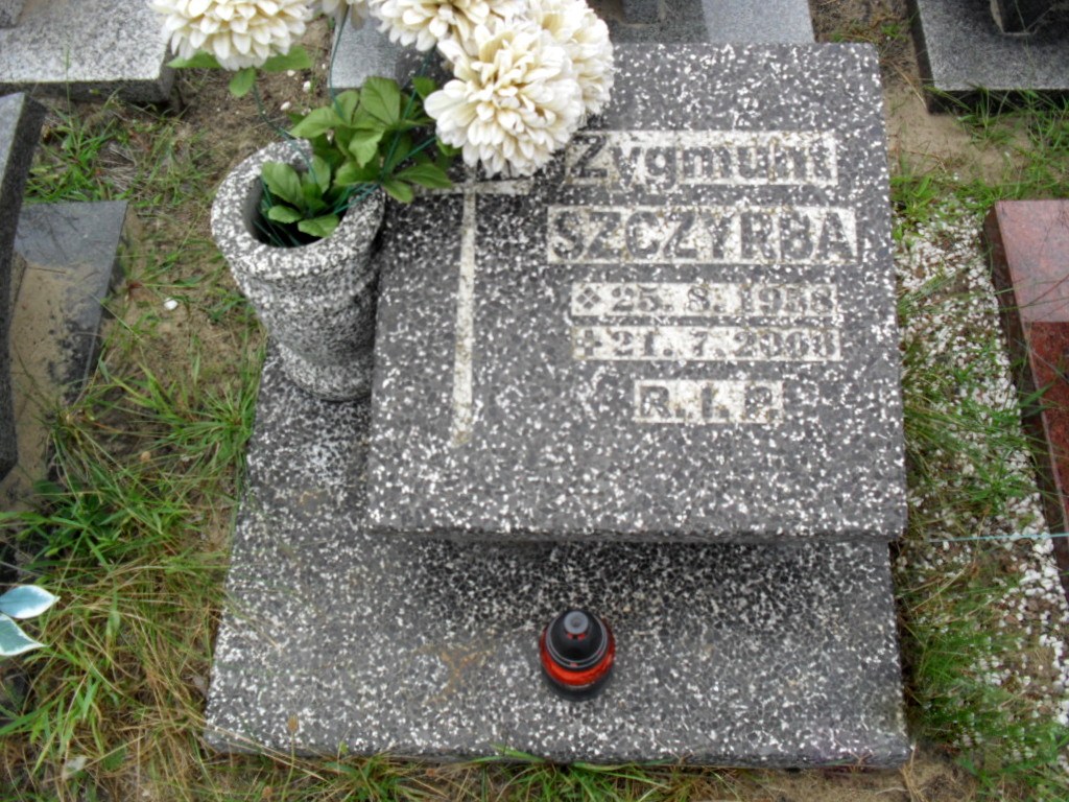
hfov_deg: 52.6
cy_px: 401
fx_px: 1081
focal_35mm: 35
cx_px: 534
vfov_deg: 40.7
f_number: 3.2
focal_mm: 6.3
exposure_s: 1/350
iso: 100
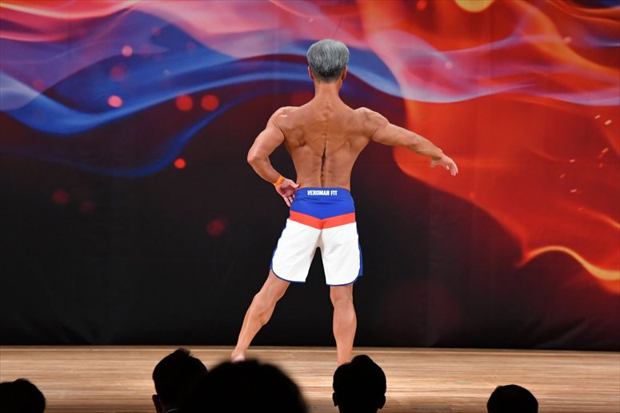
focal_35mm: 240
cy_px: 206
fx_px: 4131
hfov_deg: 8.6
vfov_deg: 5.7
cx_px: 310
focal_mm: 160
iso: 3200
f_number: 5.6
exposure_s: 1/400
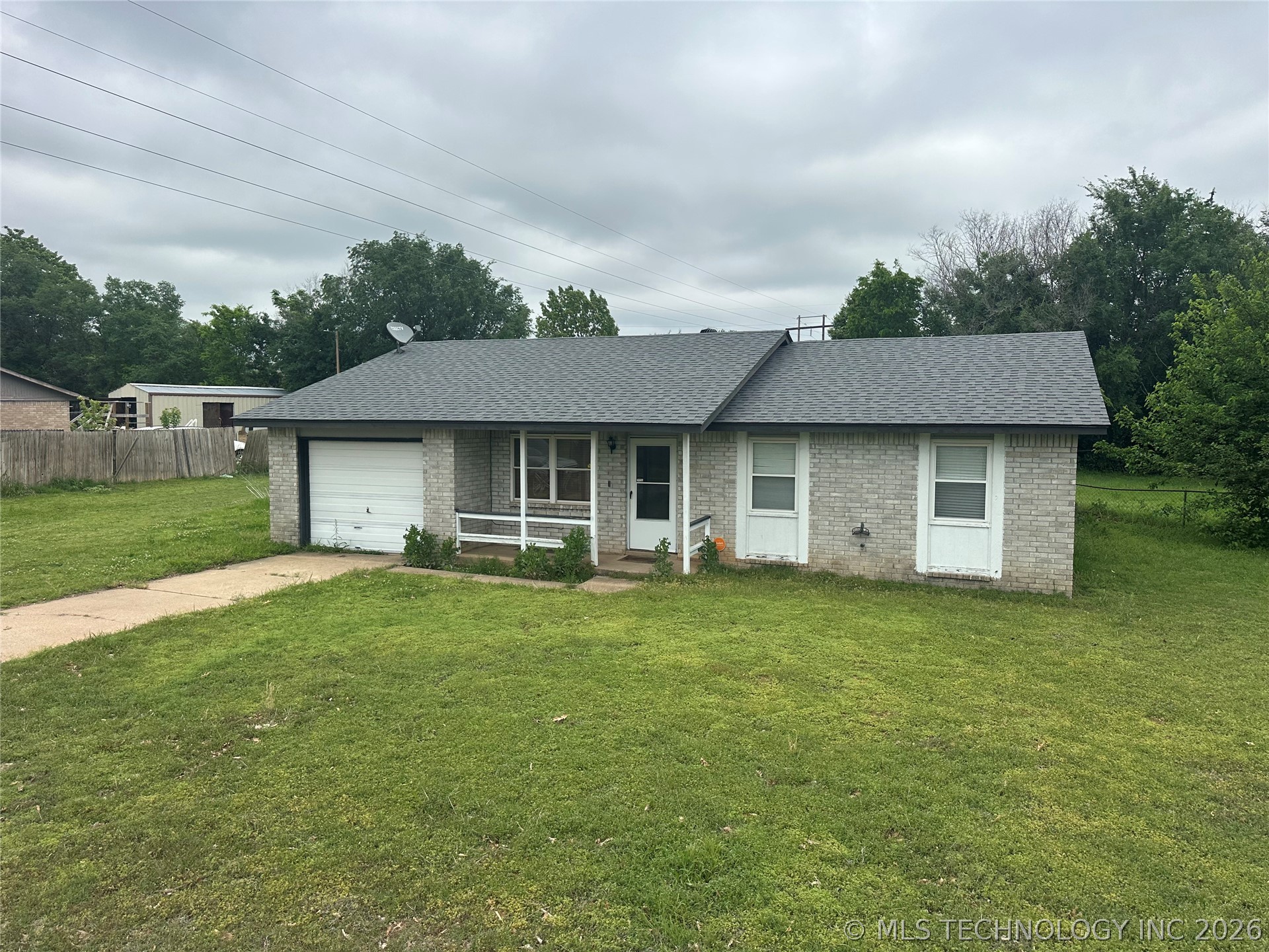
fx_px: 880
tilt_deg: -3.4
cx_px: 634
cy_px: 476
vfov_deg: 56.8
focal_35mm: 24
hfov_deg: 71.6
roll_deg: -0.3
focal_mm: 6.86
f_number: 1.78
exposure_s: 1/3597
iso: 80
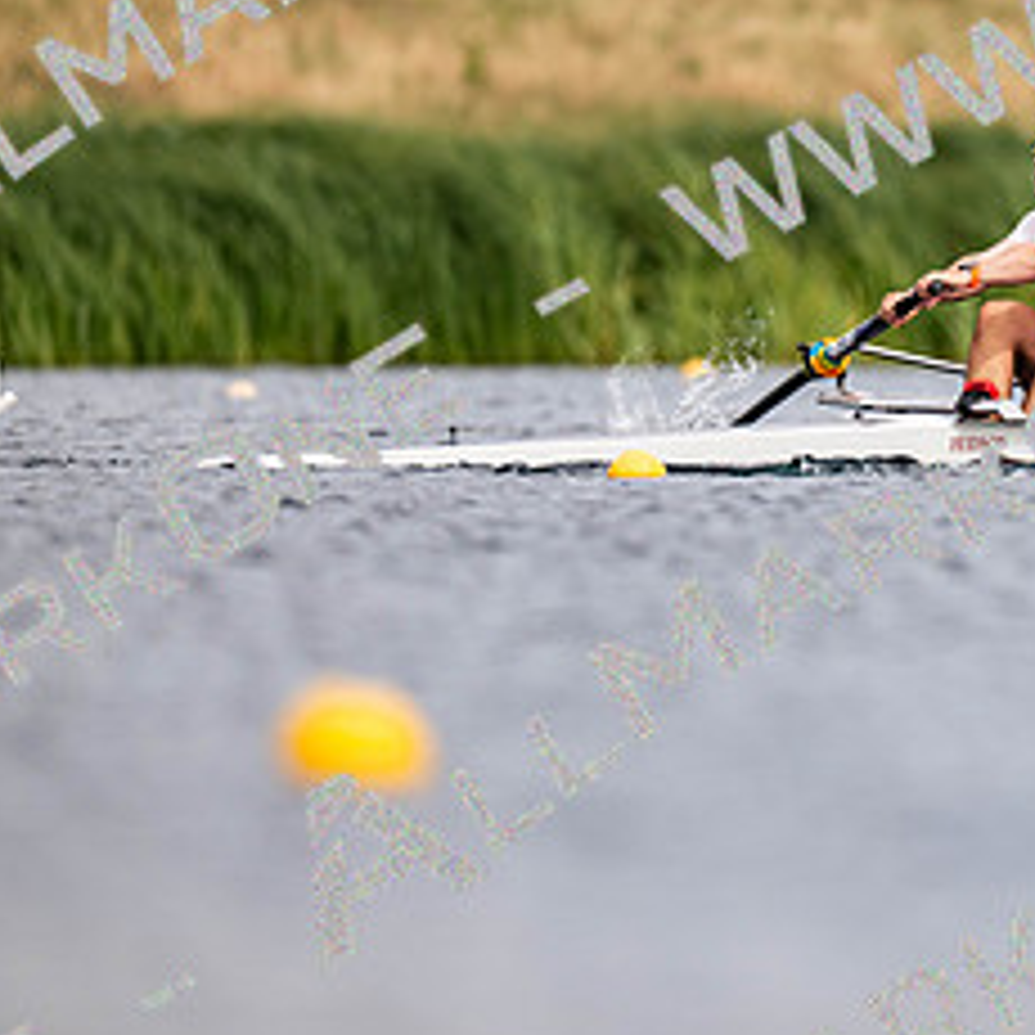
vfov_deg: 1.4
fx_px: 43570
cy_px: 274
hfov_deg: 1.4
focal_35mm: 1288
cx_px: 1215
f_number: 4
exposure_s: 1/2500
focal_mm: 600
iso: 250
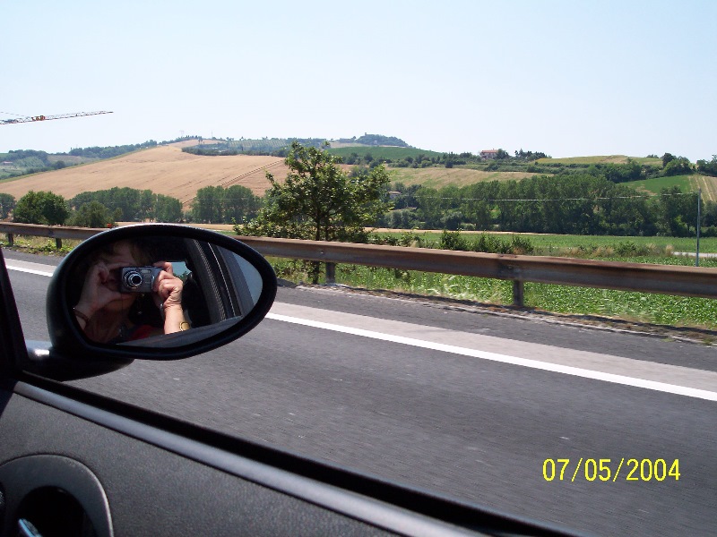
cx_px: 358
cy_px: 268
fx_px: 787
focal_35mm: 38
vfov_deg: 37.7
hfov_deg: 49.0
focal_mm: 8
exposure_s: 1/700
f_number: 4.8
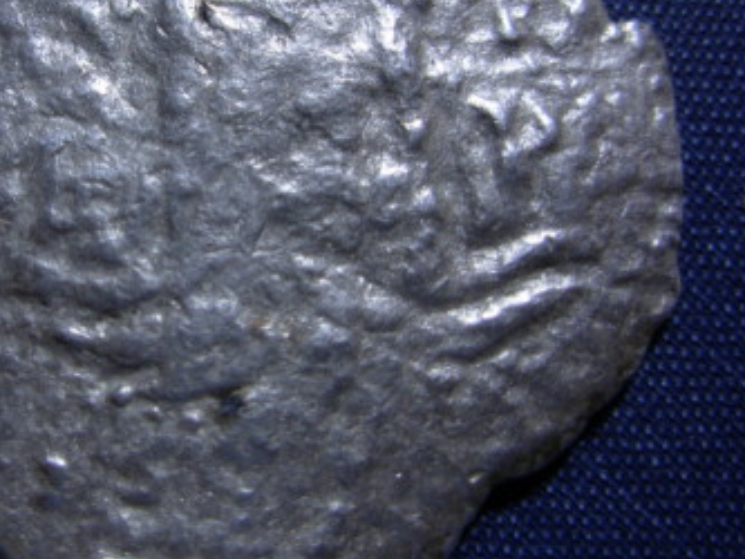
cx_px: 201
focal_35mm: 57
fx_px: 1227
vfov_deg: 25.6
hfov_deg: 33.2
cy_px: 193
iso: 50
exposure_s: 1/55.4
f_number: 2.9
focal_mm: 6.3
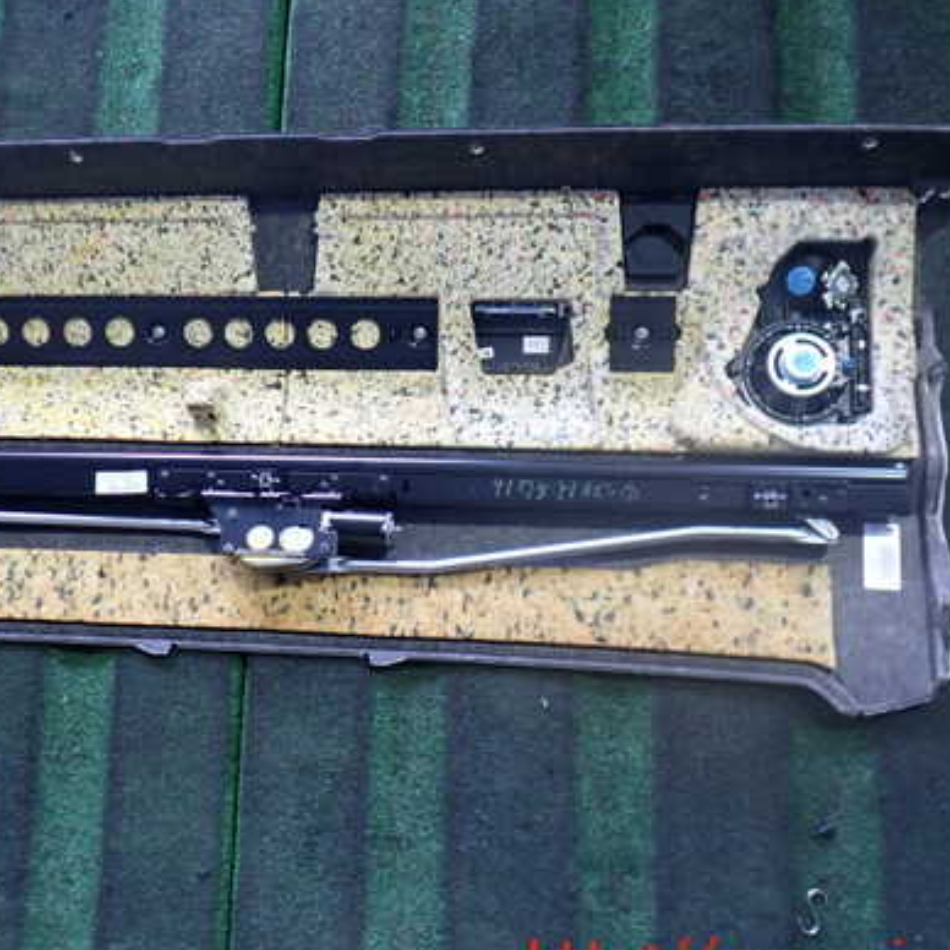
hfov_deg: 40.6
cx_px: 348
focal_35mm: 41
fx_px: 1273
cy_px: 443
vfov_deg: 40.9
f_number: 2.3
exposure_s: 1/30
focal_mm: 5.4
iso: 400
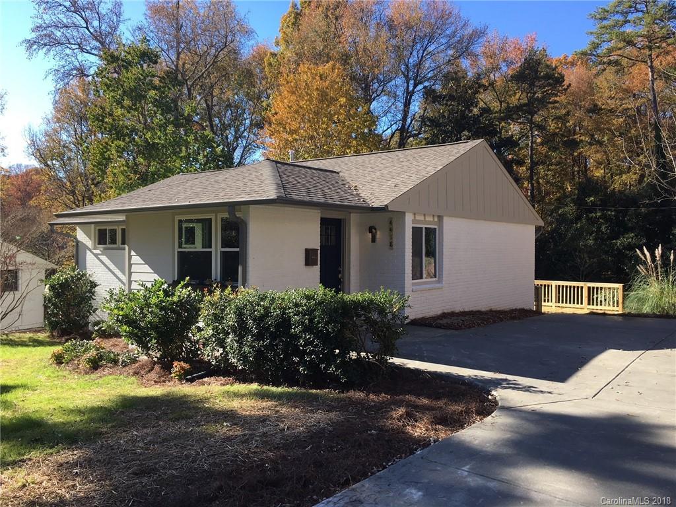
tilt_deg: -0.6
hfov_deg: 61.7
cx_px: 338
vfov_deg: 48.2
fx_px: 566
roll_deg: +0.0
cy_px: 254
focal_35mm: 29
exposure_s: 1/478
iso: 25
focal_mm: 4.15
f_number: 2.2
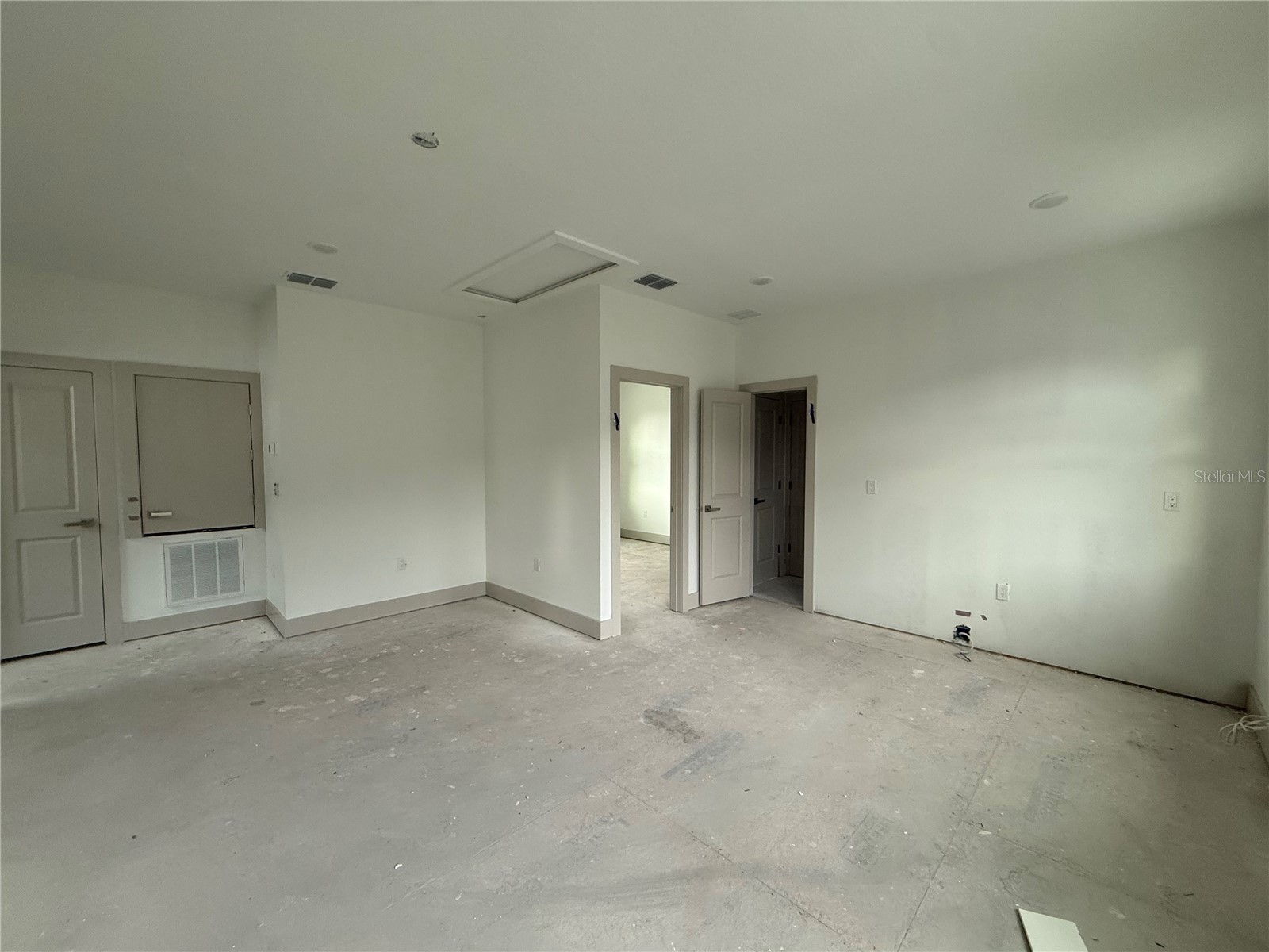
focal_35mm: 14
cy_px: 476
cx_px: 634
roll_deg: +0.1
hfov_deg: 102.1
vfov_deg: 85.7
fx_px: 513
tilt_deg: -1.8
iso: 250
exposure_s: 1/99
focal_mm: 2.22
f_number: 2.2
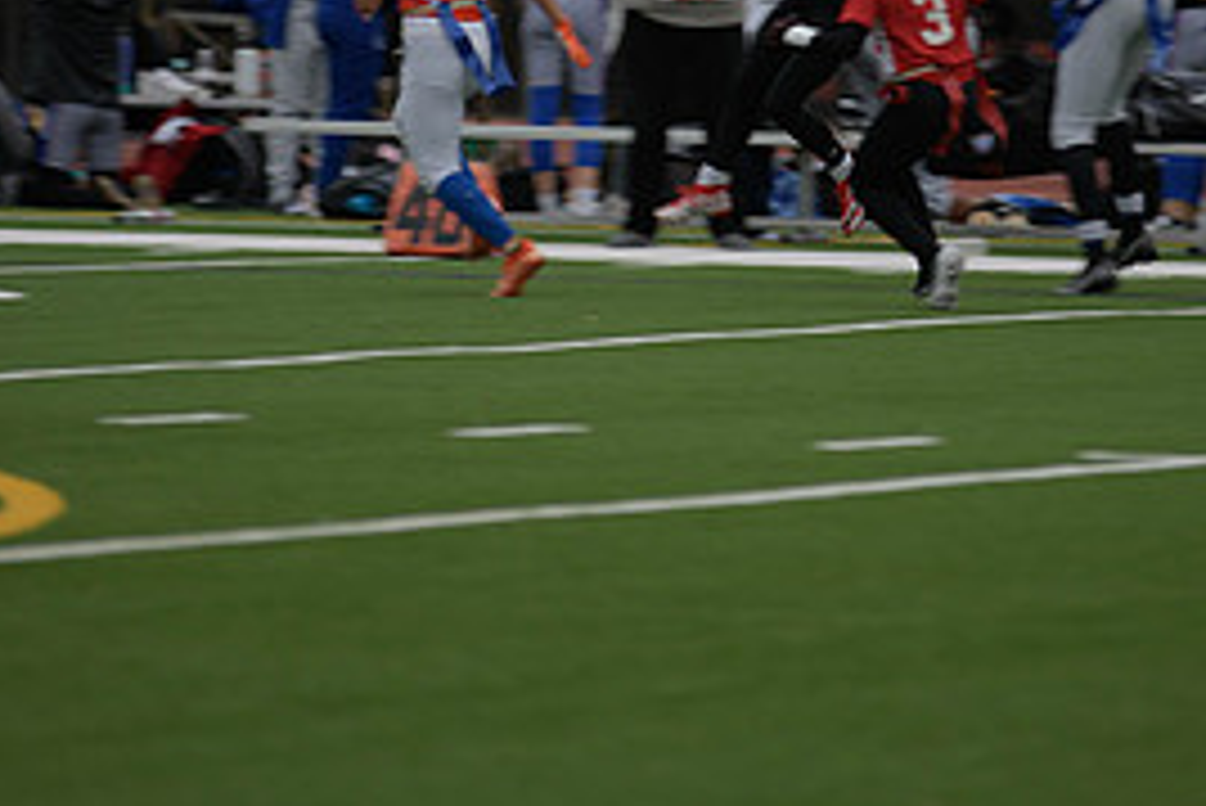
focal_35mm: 433
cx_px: 680
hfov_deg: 4.8
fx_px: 14513
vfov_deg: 3.2
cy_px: 38
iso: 90
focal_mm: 200
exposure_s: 1/200
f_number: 2.8
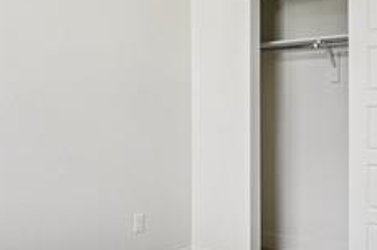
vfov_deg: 28.9
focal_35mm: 46
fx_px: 485
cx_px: 230
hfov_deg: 42.2
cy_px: 116
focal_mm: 11
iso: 125
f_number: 8
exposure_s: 1/30
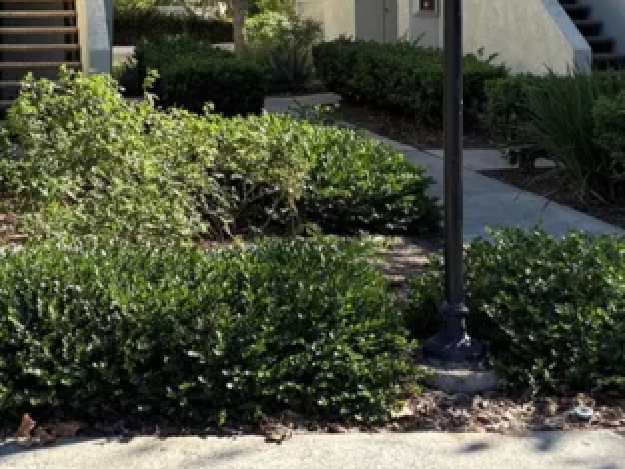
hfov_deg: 30.3
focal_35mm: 62
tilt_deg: +3.1
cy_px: -36
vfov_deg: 22.4
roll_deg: -0.6
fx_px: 1120
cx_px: 115
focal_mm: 5.96
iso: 50
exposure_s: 1/1263
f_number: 1.6
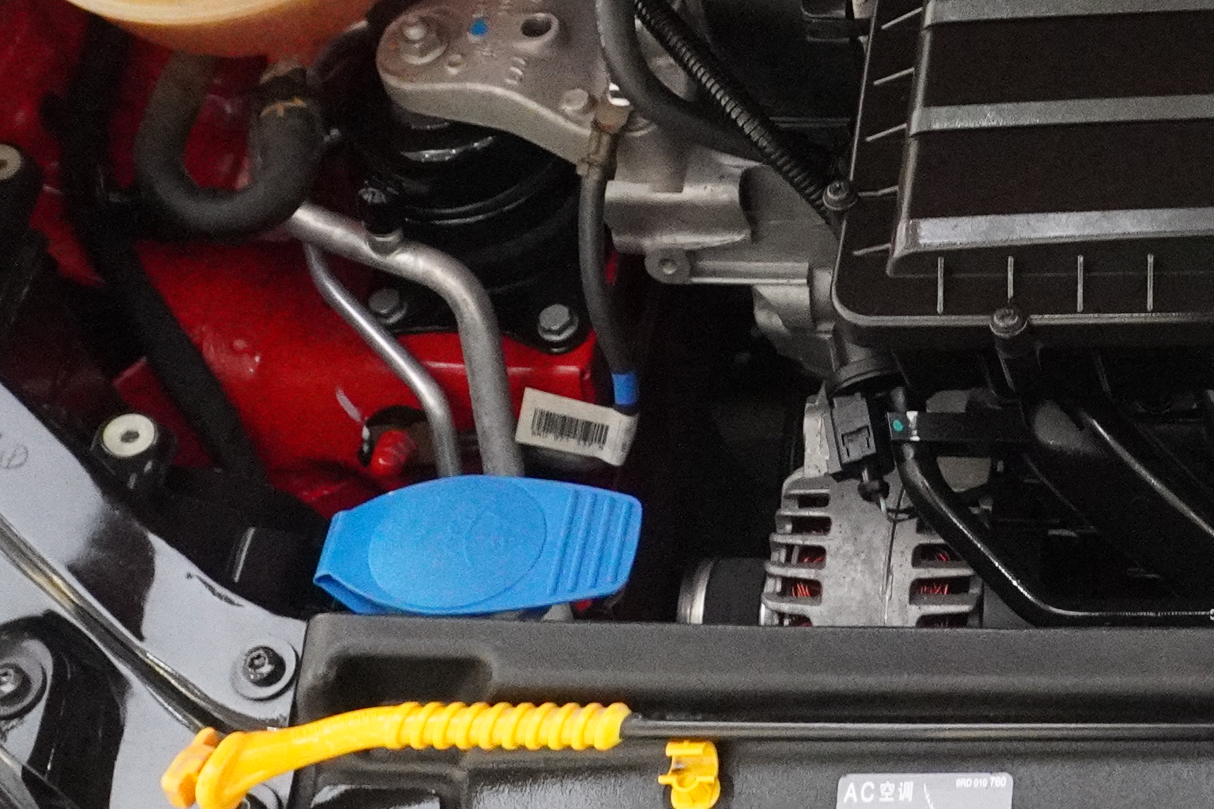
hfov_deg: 22.6
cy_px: 231
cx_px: 1536
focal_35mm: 81
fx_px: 2731
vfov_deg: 16.8
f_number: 6.3
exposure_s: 1/80
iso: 6400
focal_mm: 16
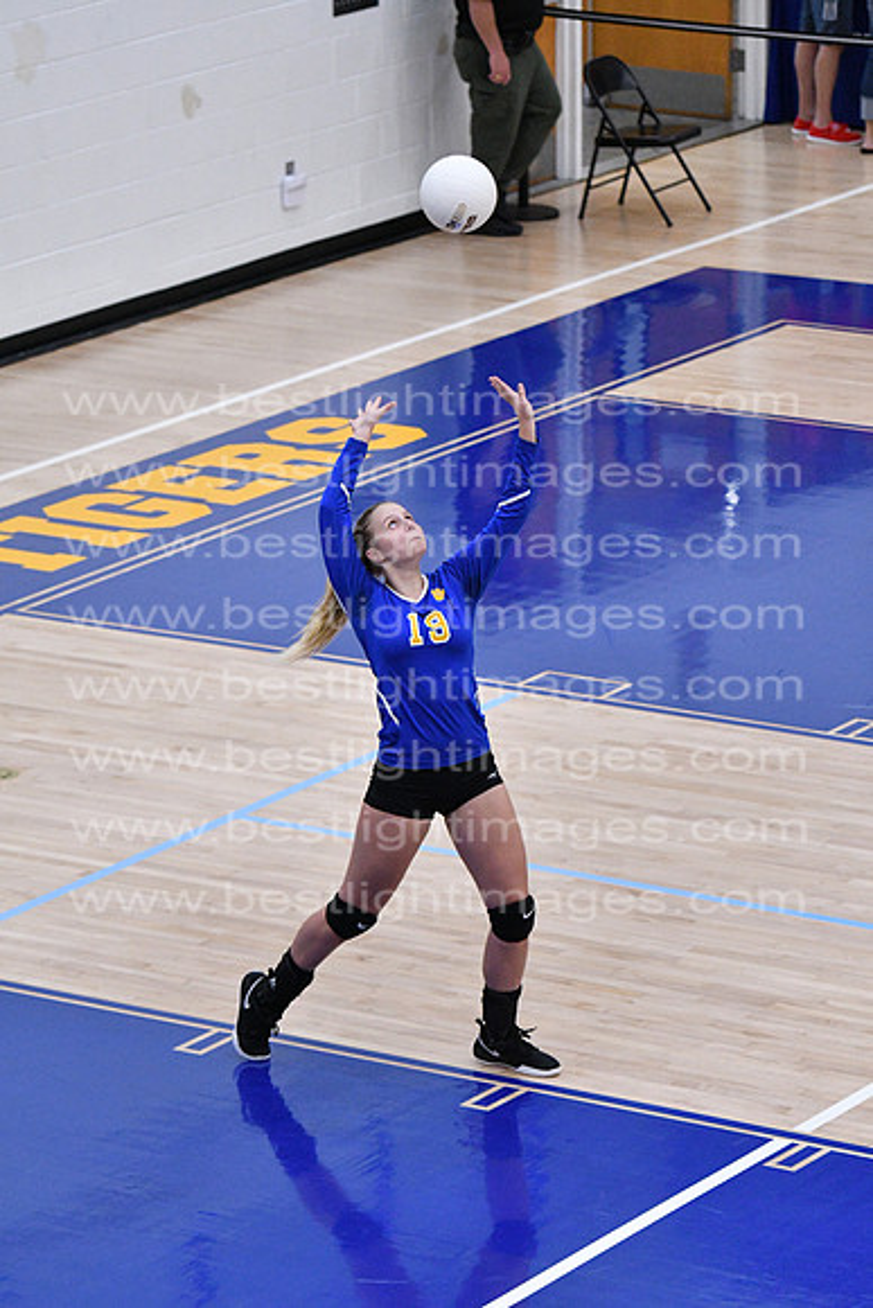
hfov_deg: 7.9
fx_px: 6325
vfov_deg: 11.8
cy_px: 654
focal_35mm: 174
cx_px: 436
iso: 6400
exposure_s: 1/1250
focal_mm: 116
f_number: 3.2
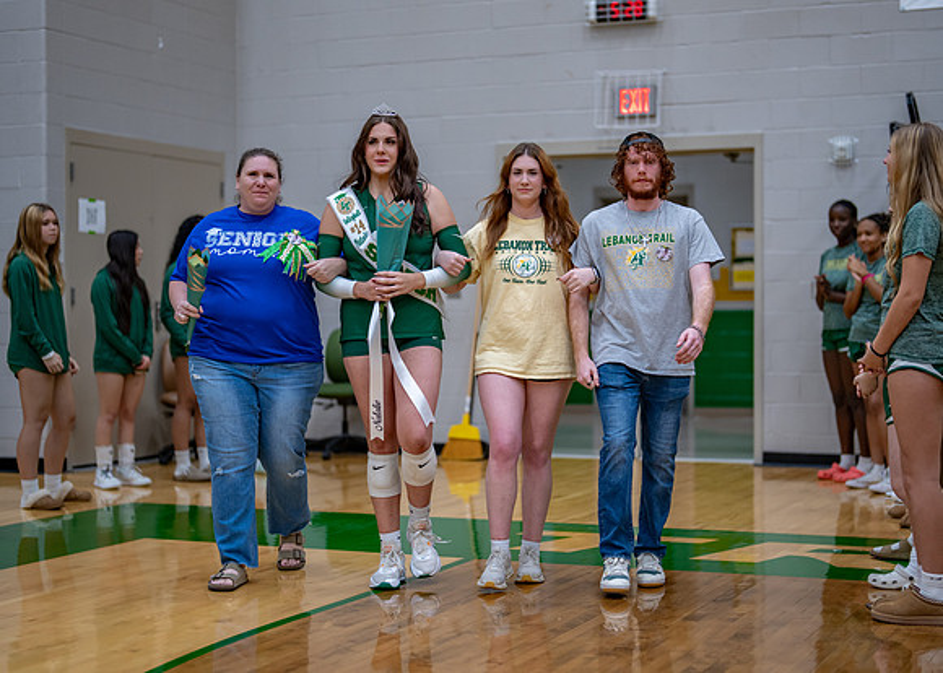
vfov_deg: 22.2
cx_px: 486
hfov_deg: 30.8
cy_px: 323
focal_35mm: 64
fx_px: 1714
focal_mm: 50
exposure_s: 1/640
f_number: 1.2
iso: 500
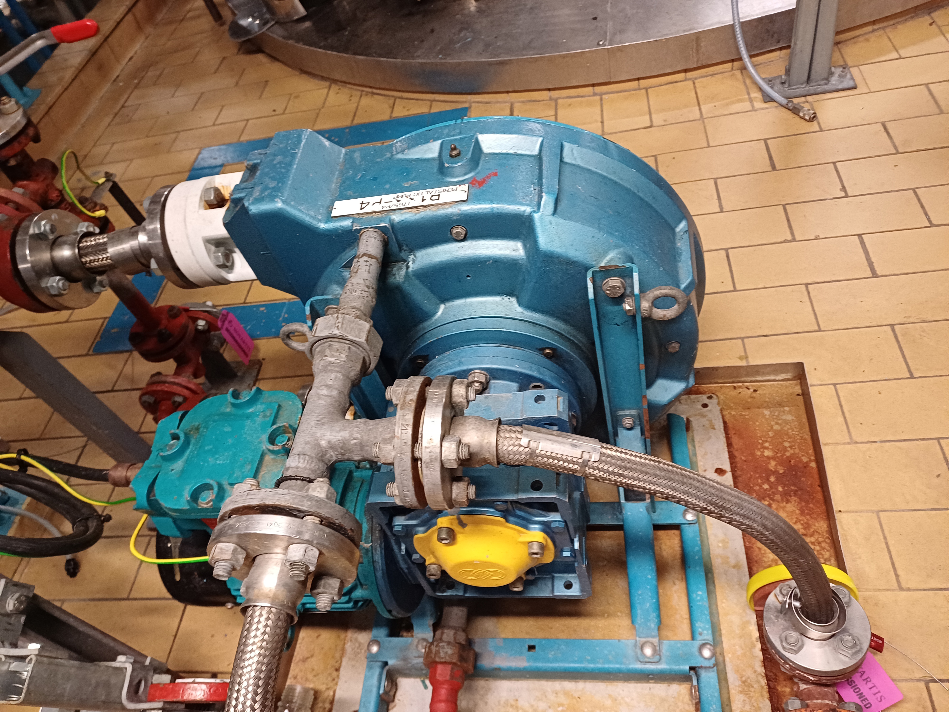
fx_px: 685
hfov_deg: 69.4
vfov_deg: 54.9
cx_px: 474
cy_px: 356
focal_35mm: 25
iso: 500
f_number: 1.8
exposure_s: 1/25
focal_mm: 4.65
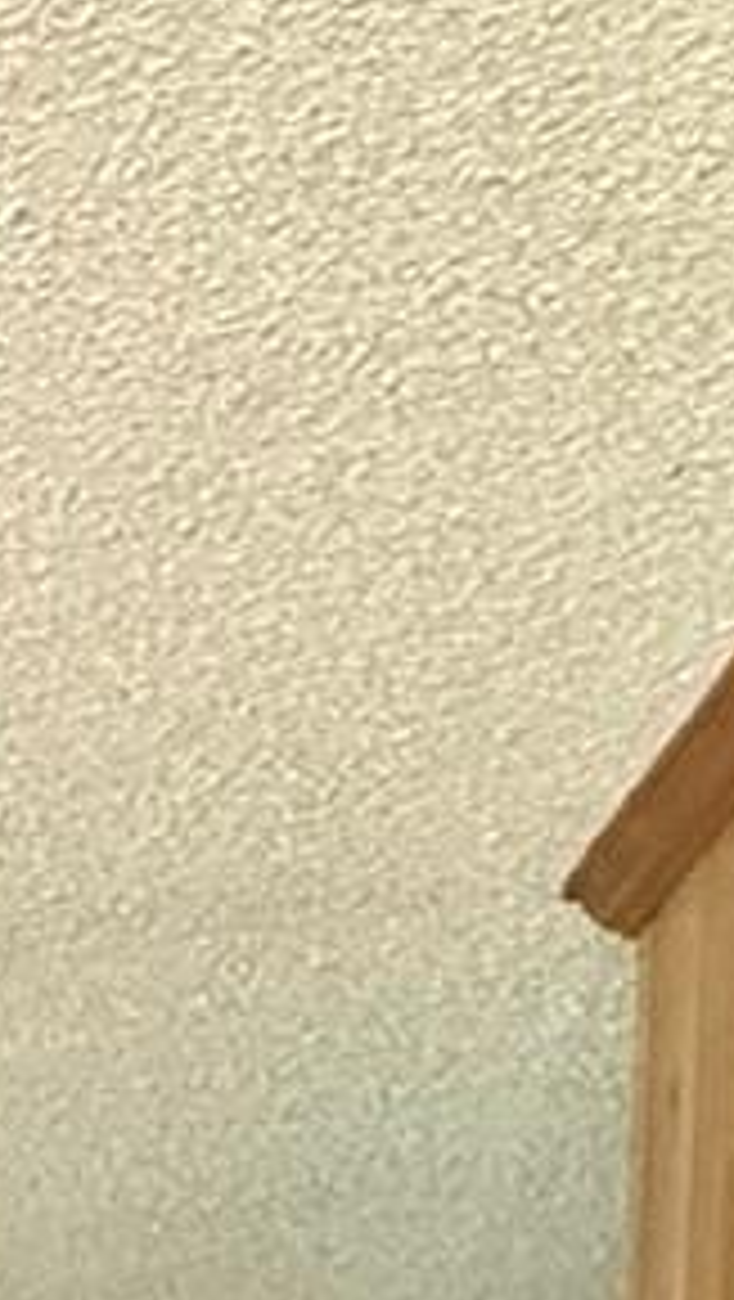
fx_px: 3729
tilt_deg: -5.7
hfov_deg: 8.6
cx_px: -1720
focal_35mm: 108
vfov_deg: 16.0
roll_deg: +0.4
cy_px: 2492
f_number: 2.2
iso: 800
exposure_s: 1/60
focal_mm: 2.22
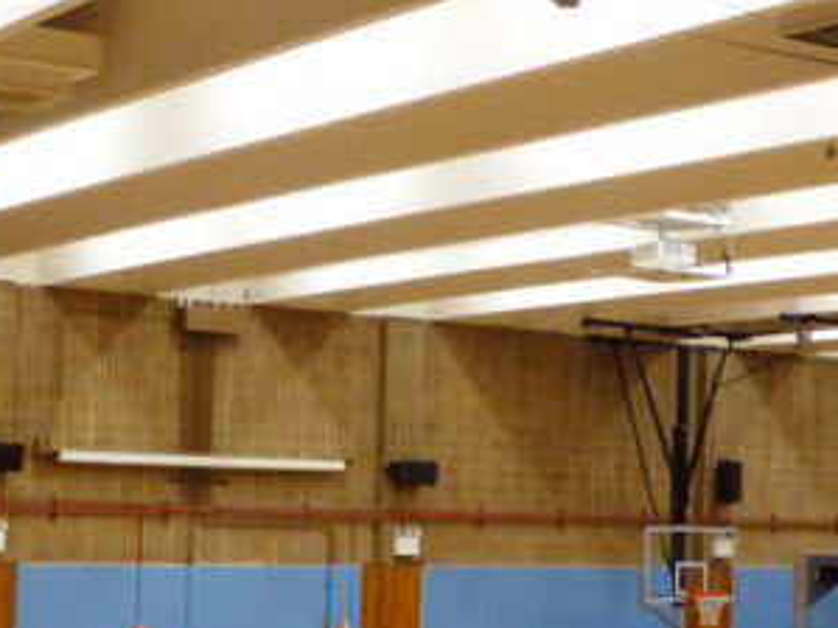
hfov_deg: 25.1
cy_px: 446
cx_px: 233
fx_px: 1863
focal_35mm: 77
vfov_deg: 19.0
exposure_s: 1/60
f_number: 3.6
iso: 400
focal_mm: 5.4
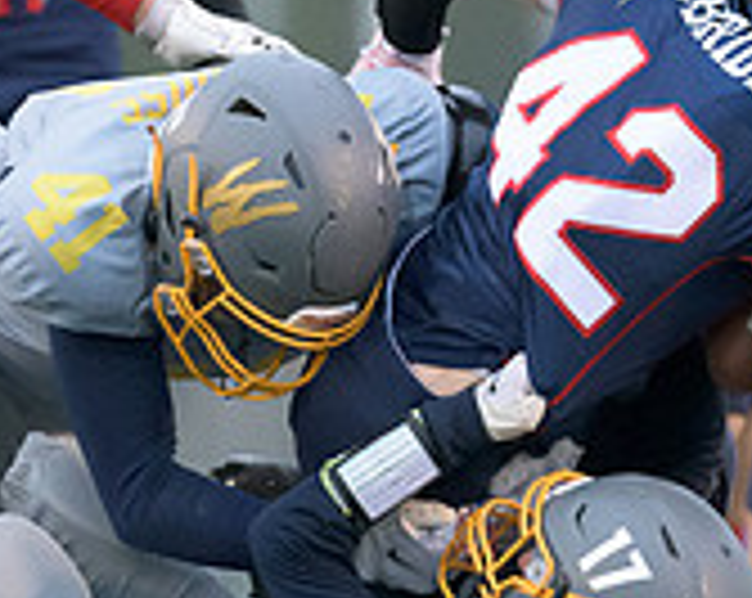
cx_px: 598
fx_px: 52344
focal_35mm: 2356
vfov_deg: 0.7
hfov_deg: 0.8
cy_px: -2
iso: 6400
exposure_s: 1/1000
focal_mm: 500
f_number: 4
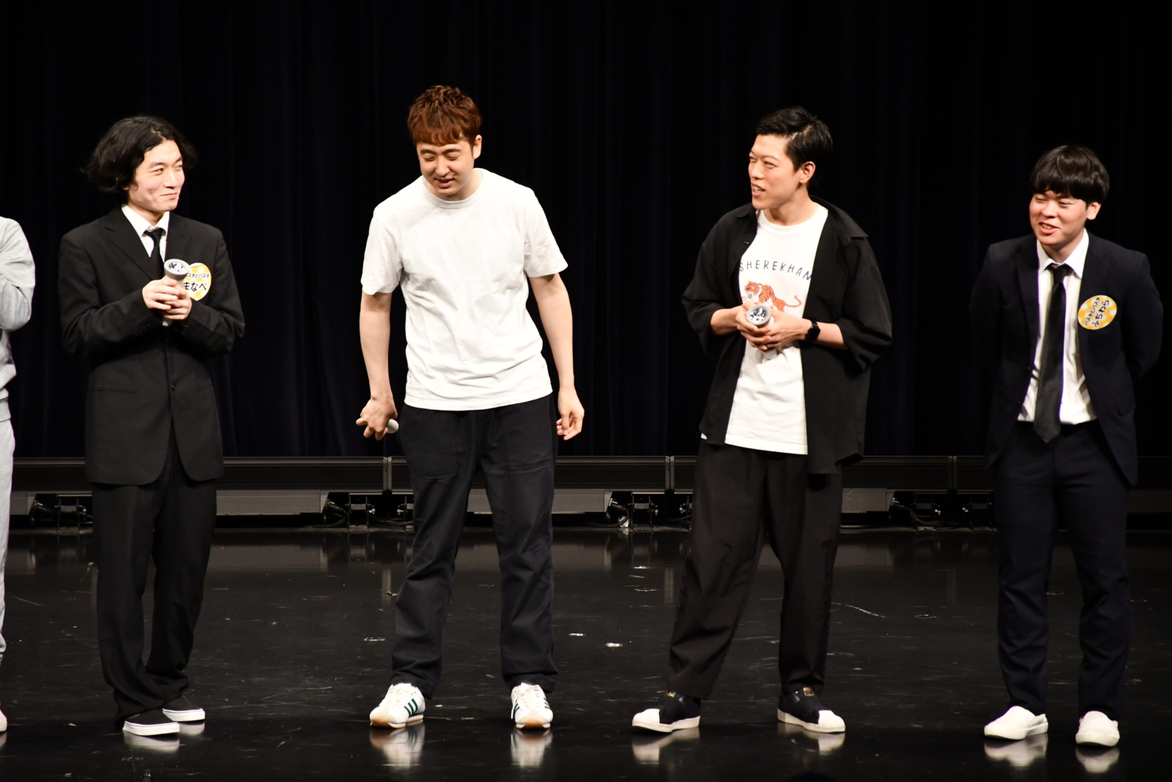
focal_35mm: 210
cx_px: 586
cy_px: 391
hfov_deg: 9.8
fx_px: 6837
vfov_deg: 6.5
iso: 1400
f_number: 5.6
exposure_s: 1/250
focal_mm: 140
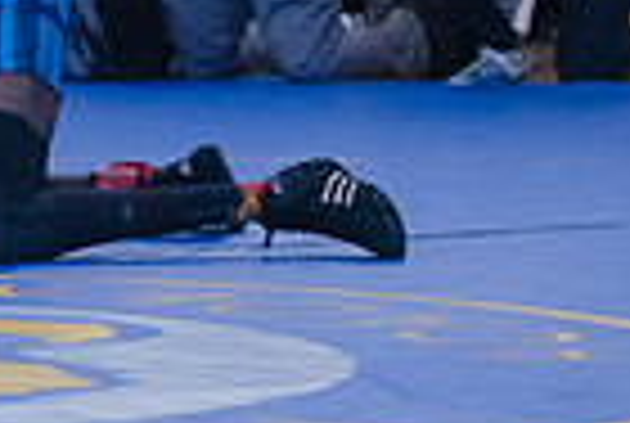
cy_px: -268
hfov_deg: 6.0
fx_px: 6015
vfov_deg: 4.0
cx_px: -189
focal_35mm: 343
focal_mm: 80
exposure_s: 1/400
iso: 8000
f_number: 3.2
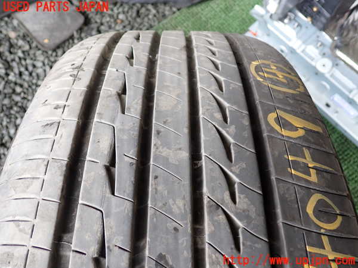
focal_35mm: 30
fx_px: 310
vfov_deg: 46.8
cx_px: 179
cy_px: 134
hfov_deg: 60.0
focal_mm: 5.4
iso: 160
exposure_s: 1/125
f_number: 2.3
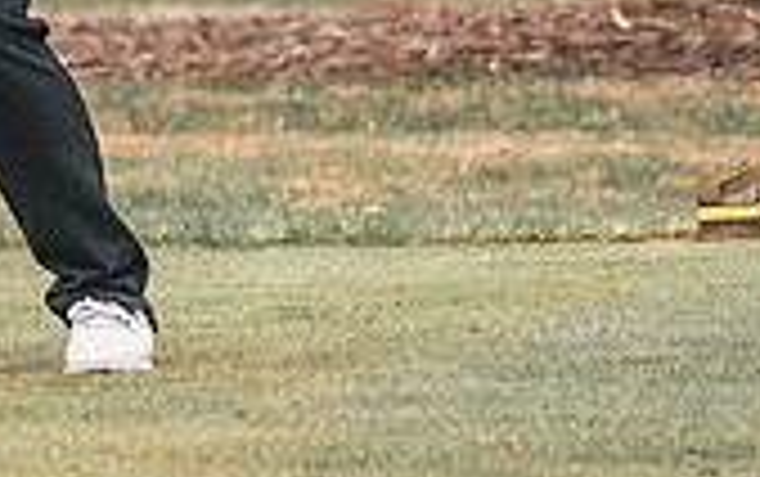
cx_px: -108
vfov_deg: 2.7
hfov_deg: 4.4
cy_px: -340
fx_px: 9931
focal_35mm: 479
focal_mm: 88
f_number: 2.8
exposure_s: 1/2500
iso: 800
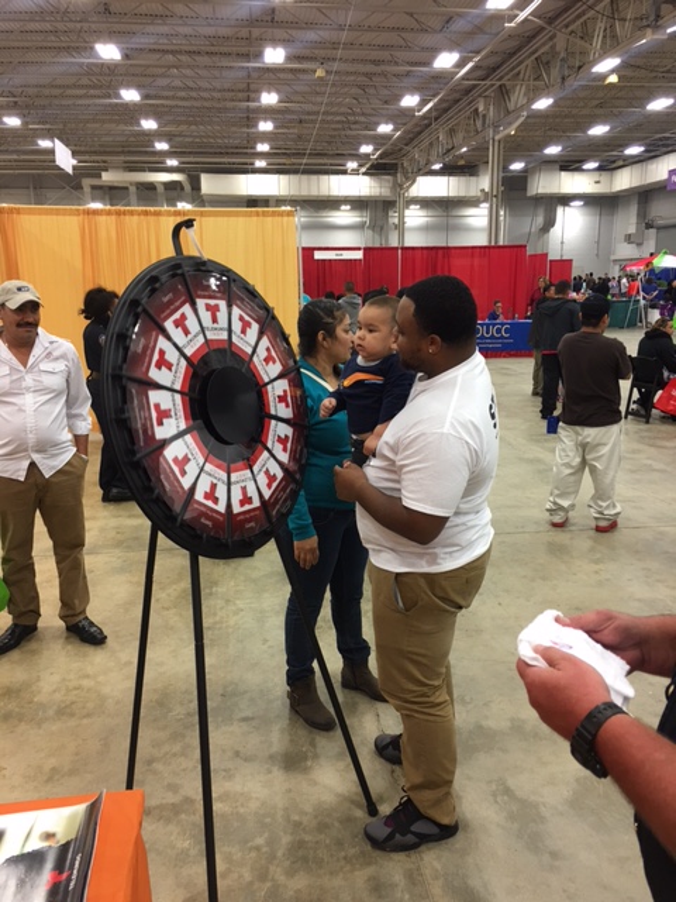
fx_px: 755
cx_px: 338
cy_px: 451
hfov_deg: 48.2
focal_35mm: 29
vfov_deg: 61.7
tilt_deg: -11.7
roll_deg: +0.1
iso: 32
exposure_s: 1/15
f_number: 2.2
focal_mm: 4.15
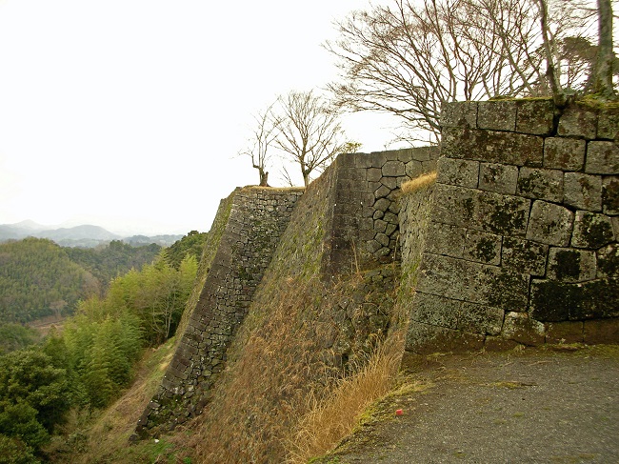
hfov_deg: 52.6
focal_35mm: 35
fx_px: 626
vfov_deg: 40.7
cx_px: 310
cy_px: 232
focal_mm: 5.8
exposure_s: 1/212
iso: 50
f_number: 3
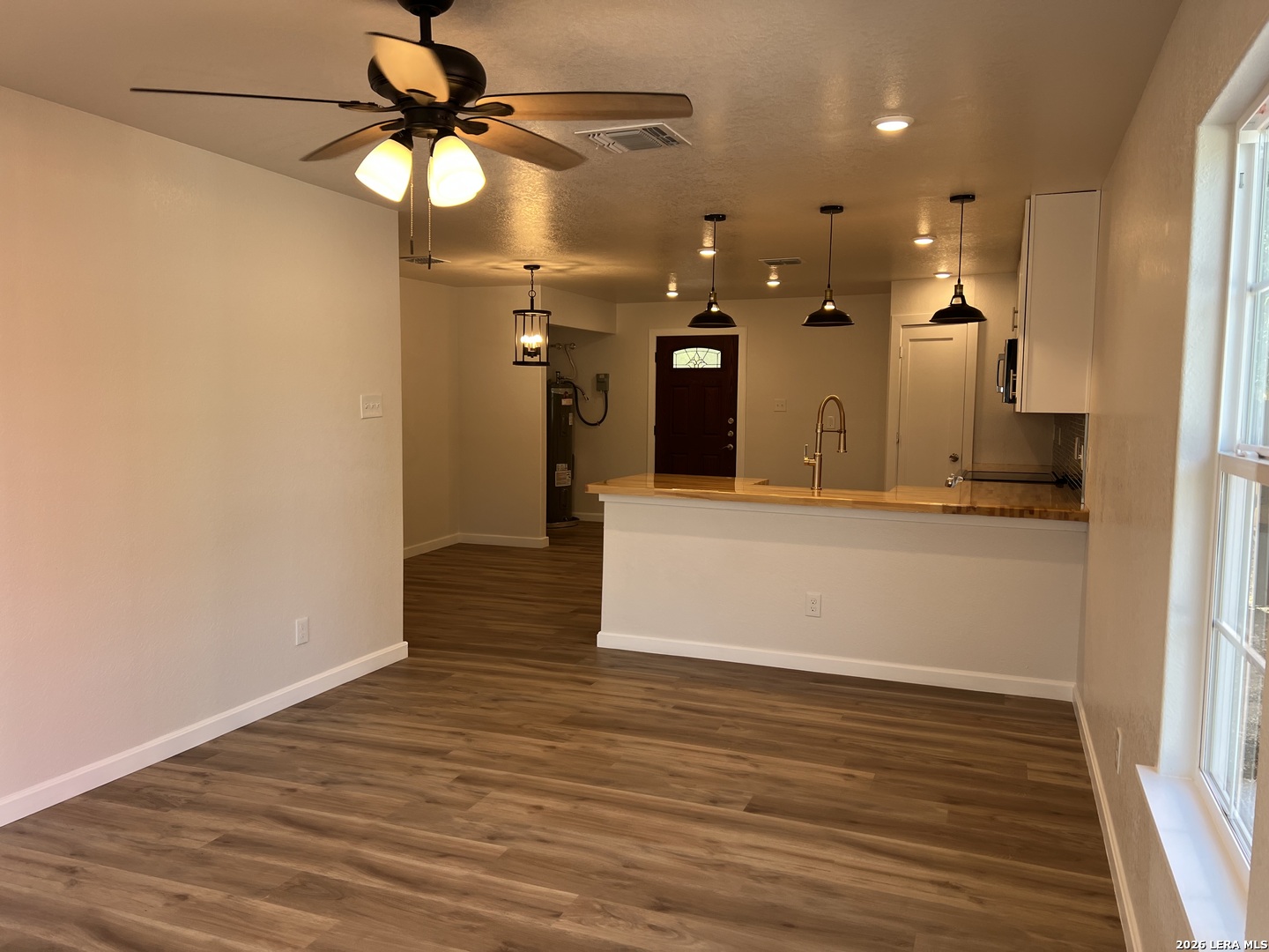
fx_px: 953
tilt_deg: -4.5
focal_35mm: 26
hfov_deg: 67.3
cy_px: 476
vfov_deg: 53.1
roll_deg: -1.1
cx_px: 634
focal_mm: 5.7
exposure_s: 1/121
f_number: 1.5
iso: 50
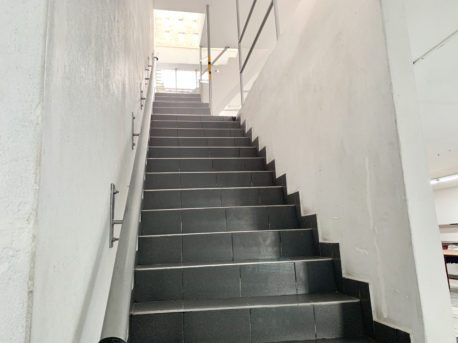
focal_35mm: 26
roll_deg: +3.3
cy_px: 172
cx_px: 229
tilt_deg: +9.5
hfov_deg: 67.3
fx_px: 344
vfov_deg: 53.1
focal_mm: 4.25
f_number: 1.8
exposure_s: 1/60
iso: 100
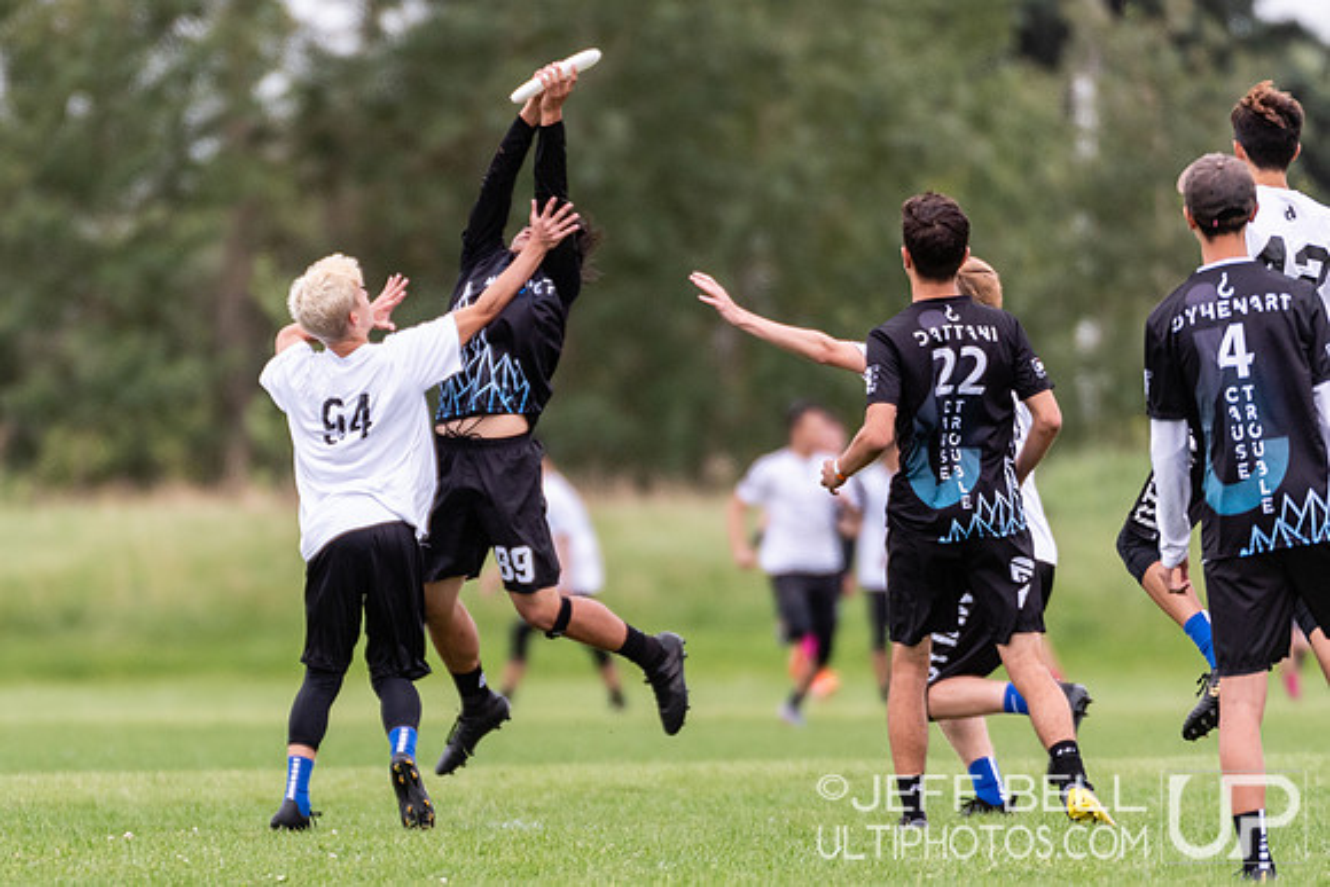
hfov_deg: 2.3
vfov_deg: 1.5
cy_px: 527
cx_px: 390
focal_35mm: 897
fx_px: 33134
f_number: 4
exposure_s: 1/1000
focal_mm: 400
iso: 560
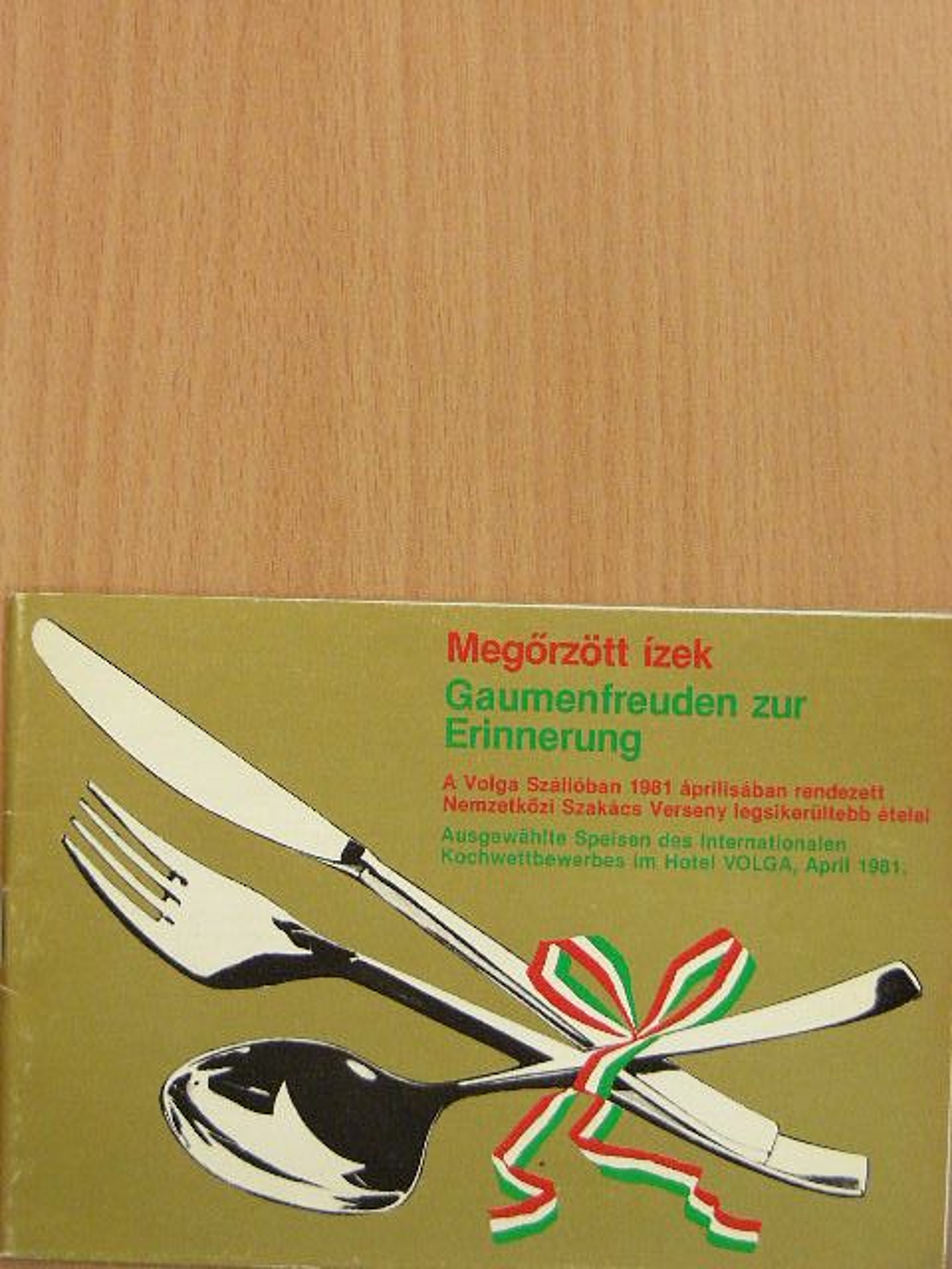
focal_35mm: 79
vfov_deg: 24.7
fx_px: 2897
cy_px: 634
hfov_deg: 18.7
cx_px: 476
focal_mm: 13.2
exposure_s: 1/18
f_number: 3.5
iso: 200
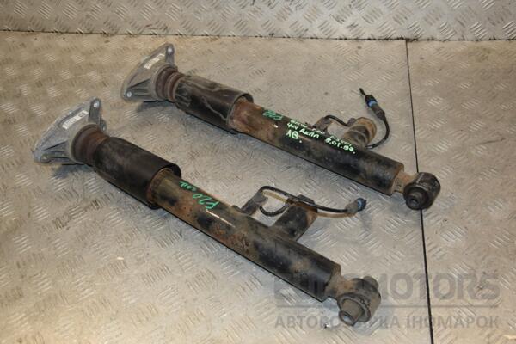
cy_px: 172
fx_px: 516
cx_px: 258
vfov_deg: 36.9
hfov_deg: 53.1
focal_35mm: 36
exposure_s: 1/200
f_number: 5.6
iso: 800
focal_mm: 24
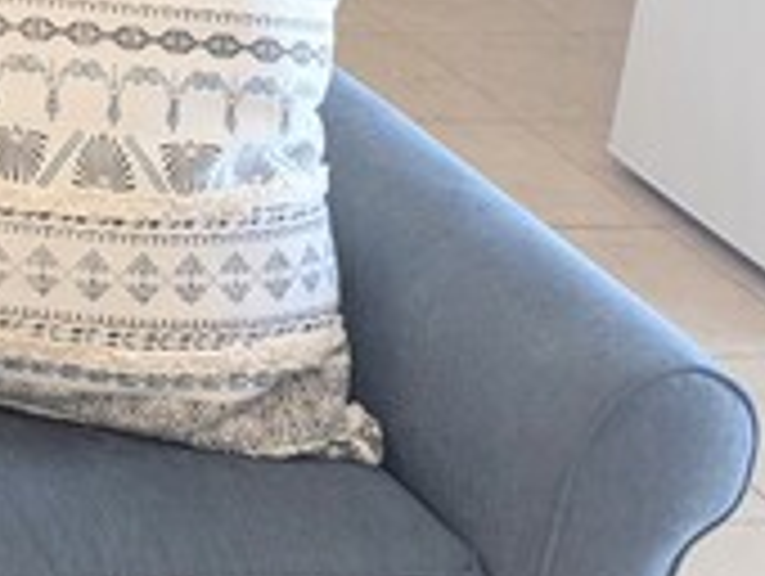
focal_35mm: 94
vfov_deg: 14.4
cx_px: -616
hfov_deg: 17.1
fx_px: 2080
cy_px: -356
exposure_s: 1/24
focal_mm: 6.81
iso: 85
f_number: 1.85
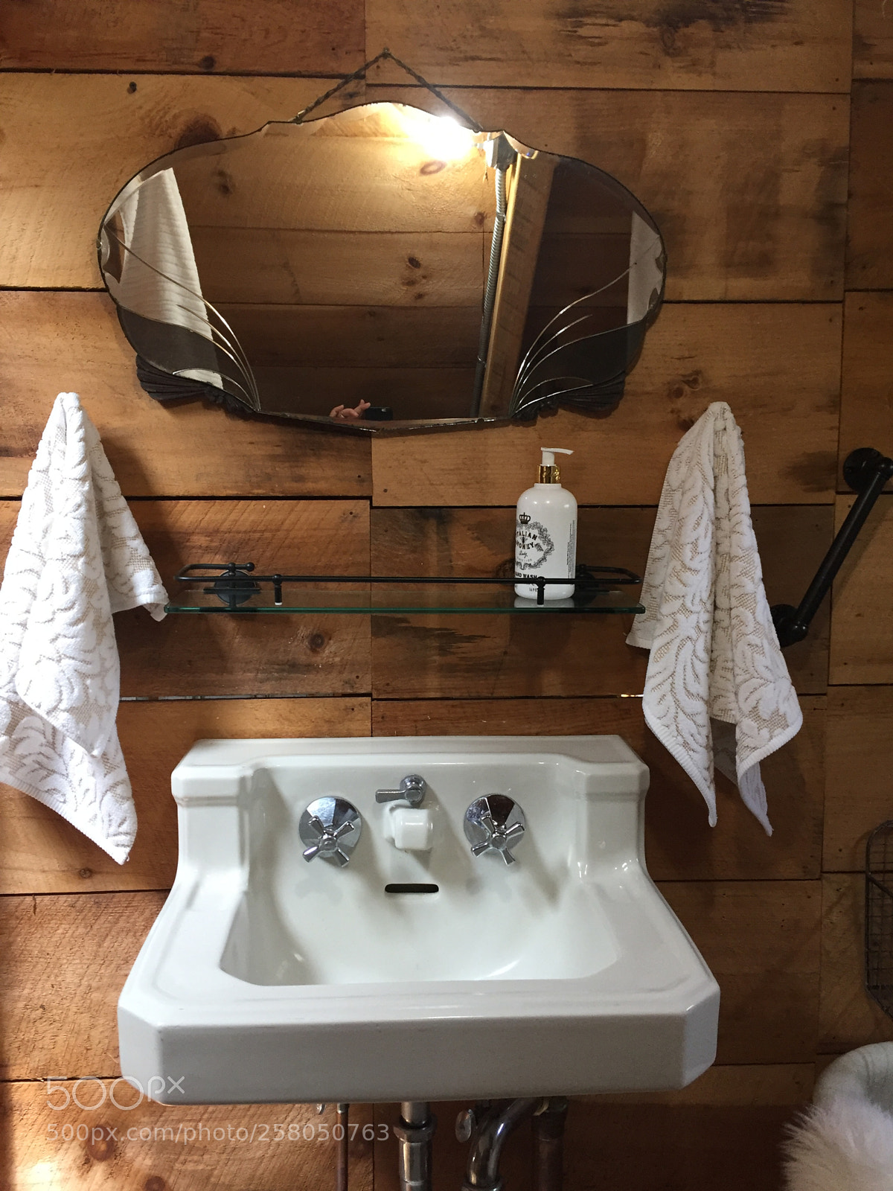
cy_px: 596
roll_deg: -0.1
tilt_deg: -5.9
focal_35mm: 29
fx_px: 997
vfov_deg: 61.7
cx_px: 446
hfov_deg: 48.2
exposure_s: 1/30
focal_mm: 4.15
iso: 50
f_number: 2.2
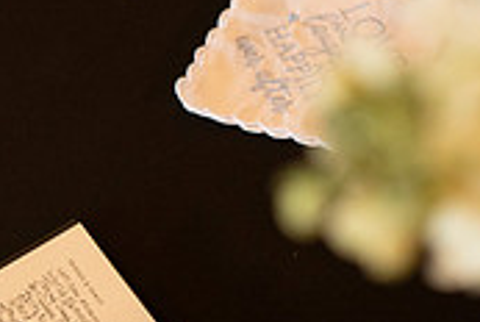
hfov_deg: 21.0
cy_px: 390
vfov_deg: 13.7
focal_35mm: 97
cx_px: 216
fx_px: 1296
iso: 4000
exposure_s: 1/100
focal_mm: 29
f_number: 4
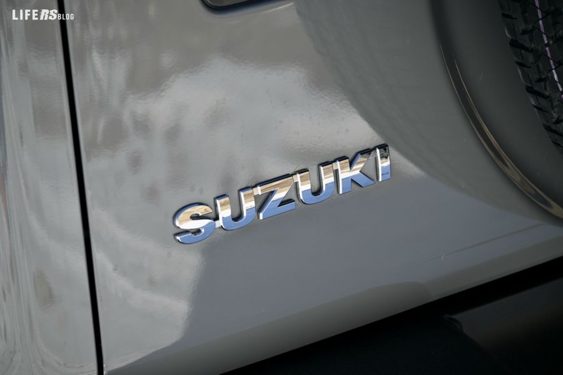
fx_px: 3518
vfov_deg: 6.1
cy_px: 188
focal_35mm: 225
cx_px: 282
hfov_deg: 9.1
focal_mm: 150
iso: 200
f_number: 5.3
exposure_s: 1/400
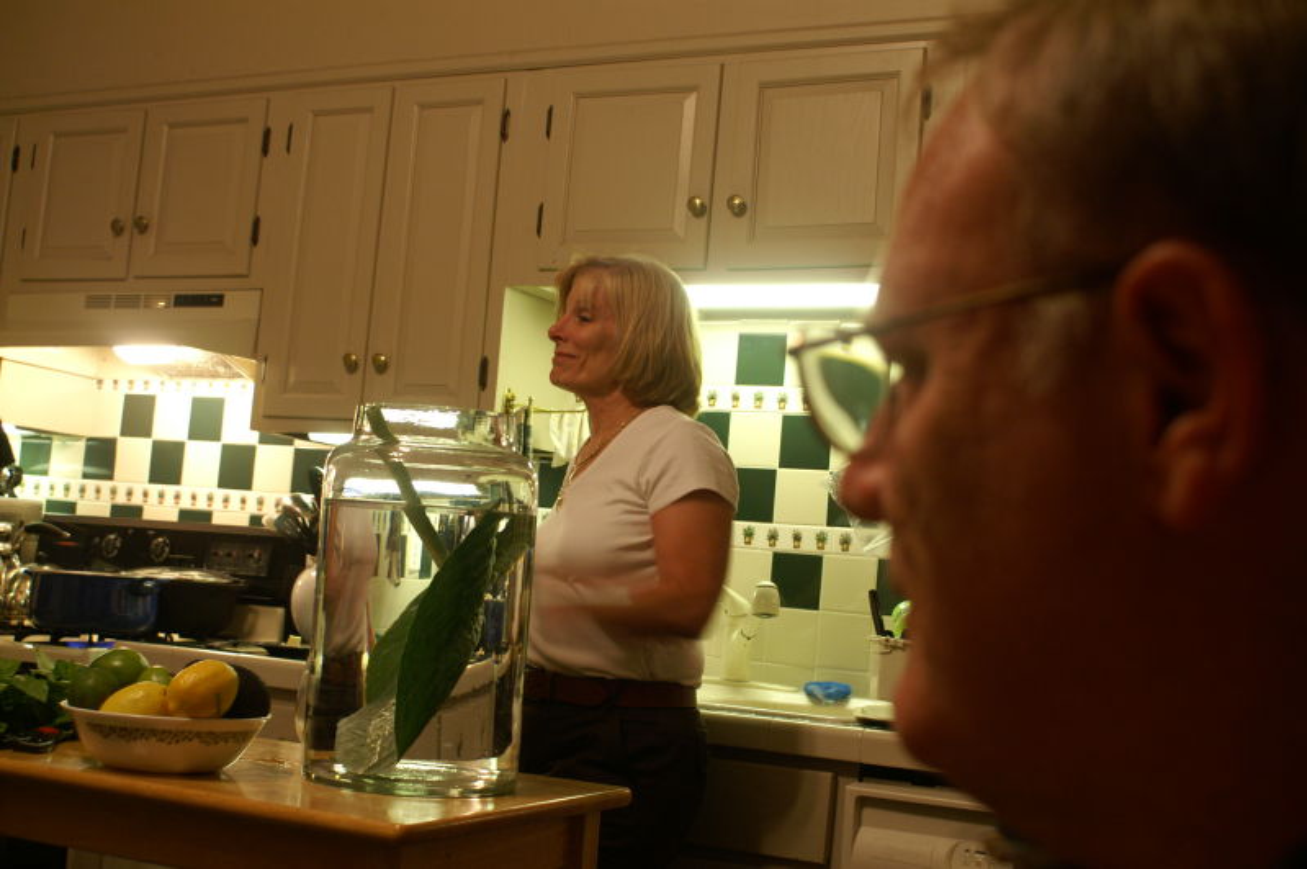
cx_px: 654
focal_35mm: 45
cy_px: 434
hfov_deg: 43.6
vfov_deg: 29.8
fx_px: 1632
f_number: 4.5
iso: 400
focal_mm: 30
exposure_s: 1/15
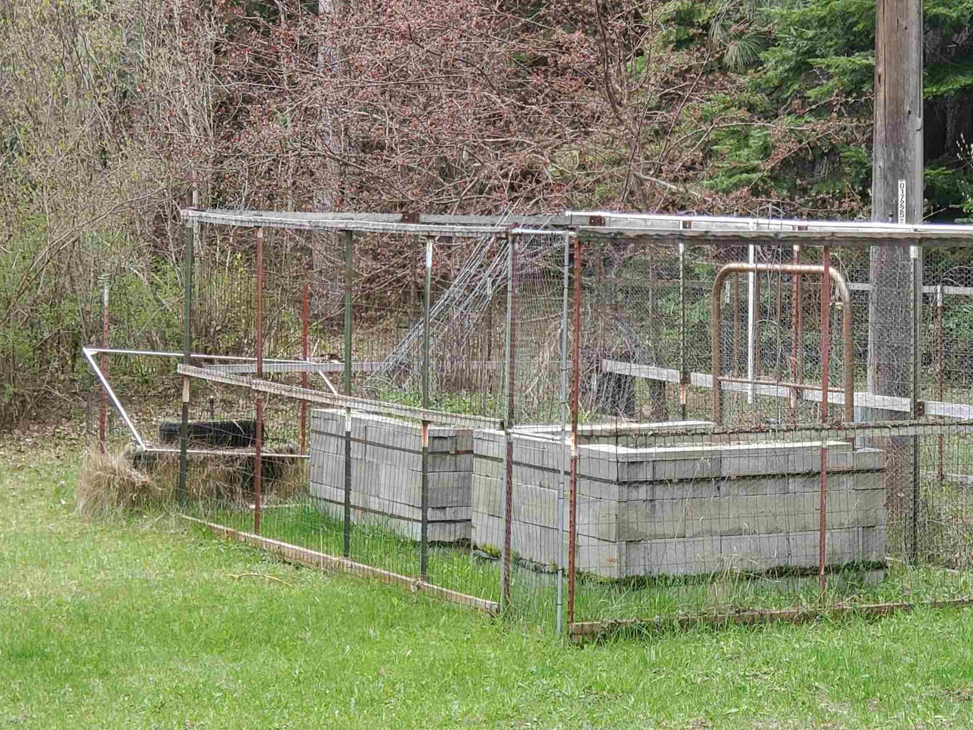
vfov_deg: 16.2
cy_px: 410
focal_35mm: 91
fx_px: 2558
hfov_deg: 21.4
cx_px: 730
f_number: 2.4
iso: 80
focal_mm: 6
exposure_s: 1/120
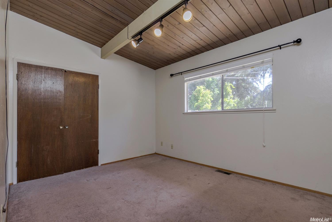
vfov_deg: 73.7
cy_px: 111
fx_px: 148
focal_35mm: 16
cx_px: 166
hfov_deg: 96.7
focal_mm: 11
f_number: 5
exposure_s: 1/40
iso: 100
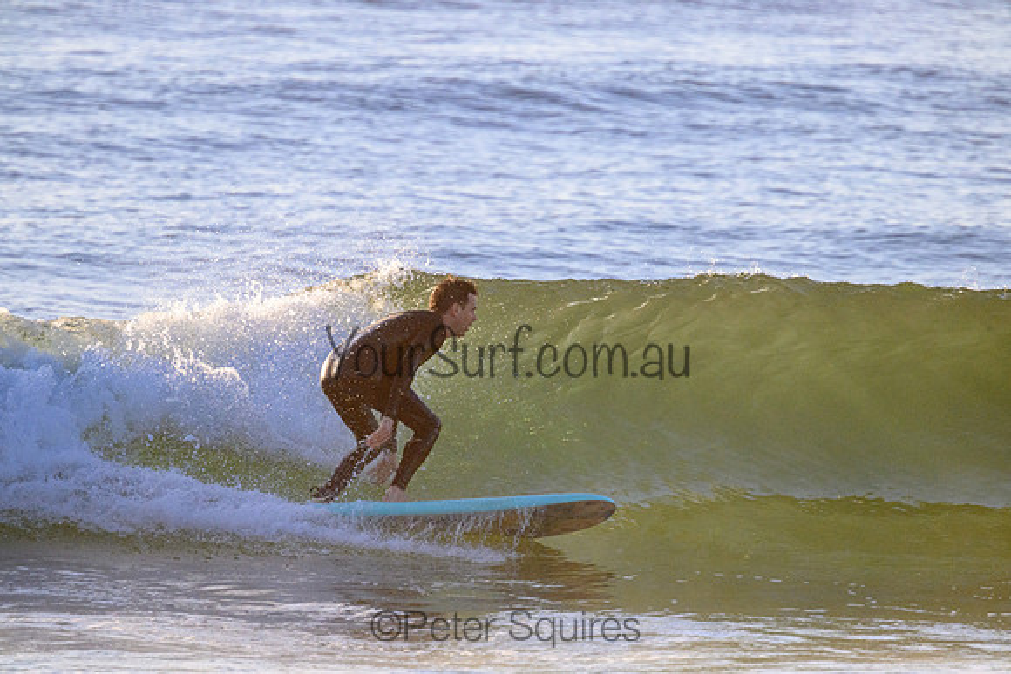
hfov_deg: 2.9
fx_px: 19662
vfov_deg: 2.0
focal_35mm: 700
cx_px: 506
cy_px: 337
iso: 1800
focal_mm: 700
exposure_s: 1/2000
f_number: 11
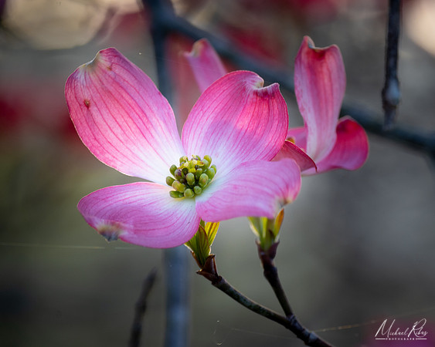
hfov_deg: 4.2
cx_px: 240
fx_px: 5965
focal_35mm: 463
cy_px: 176
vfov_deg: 3.3
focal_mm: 250
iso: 400
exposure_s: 1/60
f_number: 9
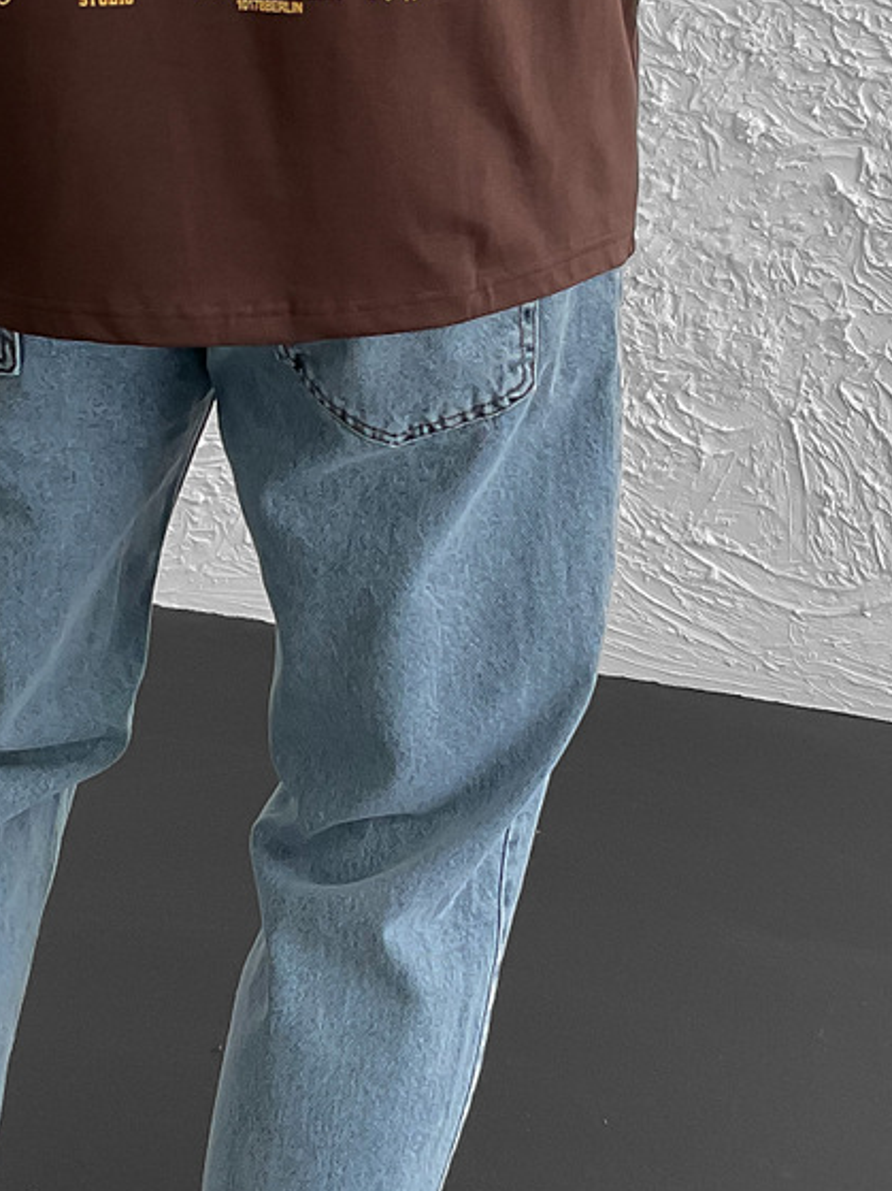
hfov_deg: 17.7
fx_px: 2853
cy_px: 228
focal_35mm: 83
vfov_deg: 23.2
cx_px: 330
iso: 40
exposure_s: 1/120
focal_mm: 3
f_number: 1.8
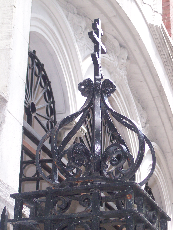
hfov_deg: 14.2
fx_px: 693
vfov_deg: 18.9
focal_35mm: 104
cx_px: 86
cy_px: 115
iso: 140
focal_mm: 21.3
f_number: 4.8
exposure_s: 1/125
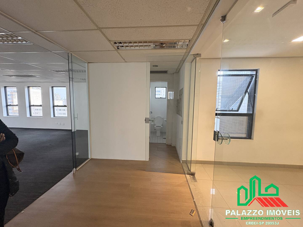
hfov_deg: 102.1
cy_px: 114
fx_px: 123
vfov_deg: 85.7
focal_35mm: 14
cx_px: 152
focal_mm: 2.22
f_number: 2.2
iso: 250
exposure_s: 1/60
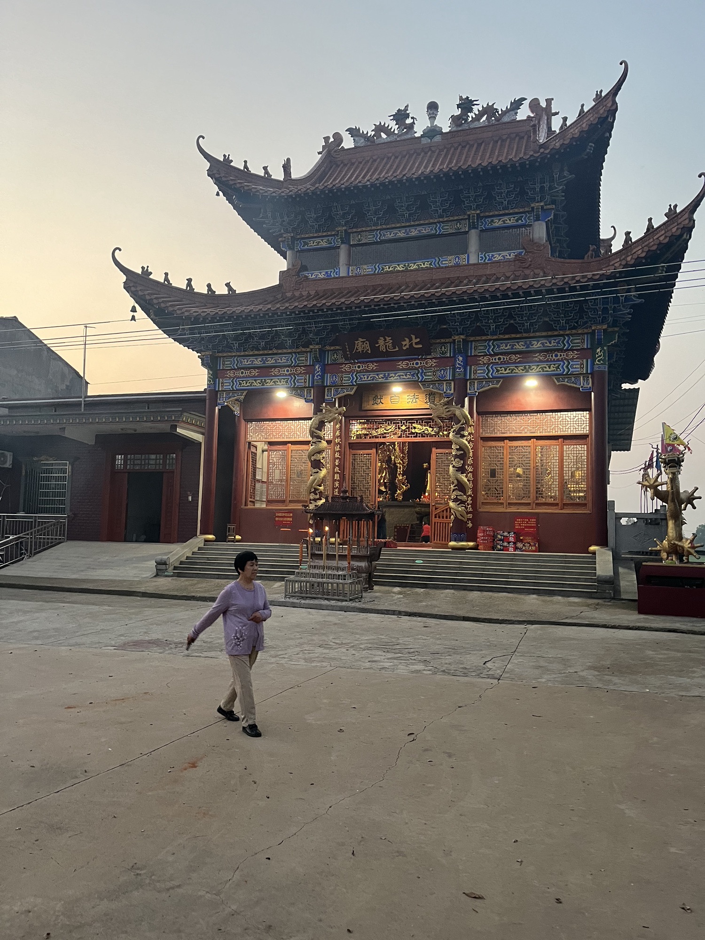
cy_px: 470
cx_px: 352
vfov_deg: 67.3
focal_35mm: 26
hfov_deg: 53.1
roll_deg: -1.2
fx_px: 706
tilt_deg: +5.9
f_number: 1.6
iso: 320
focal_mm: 5.1
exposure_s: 1/60
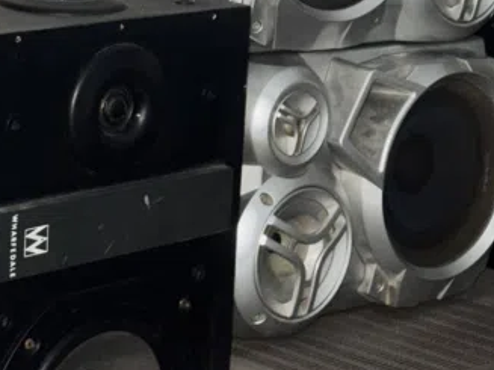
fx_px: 1341
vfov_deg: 15.5
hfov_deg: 20.9
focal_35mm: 94
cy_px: 29
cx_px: 213
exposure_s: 1/7
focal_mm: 6.76
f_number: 1.78
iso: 50
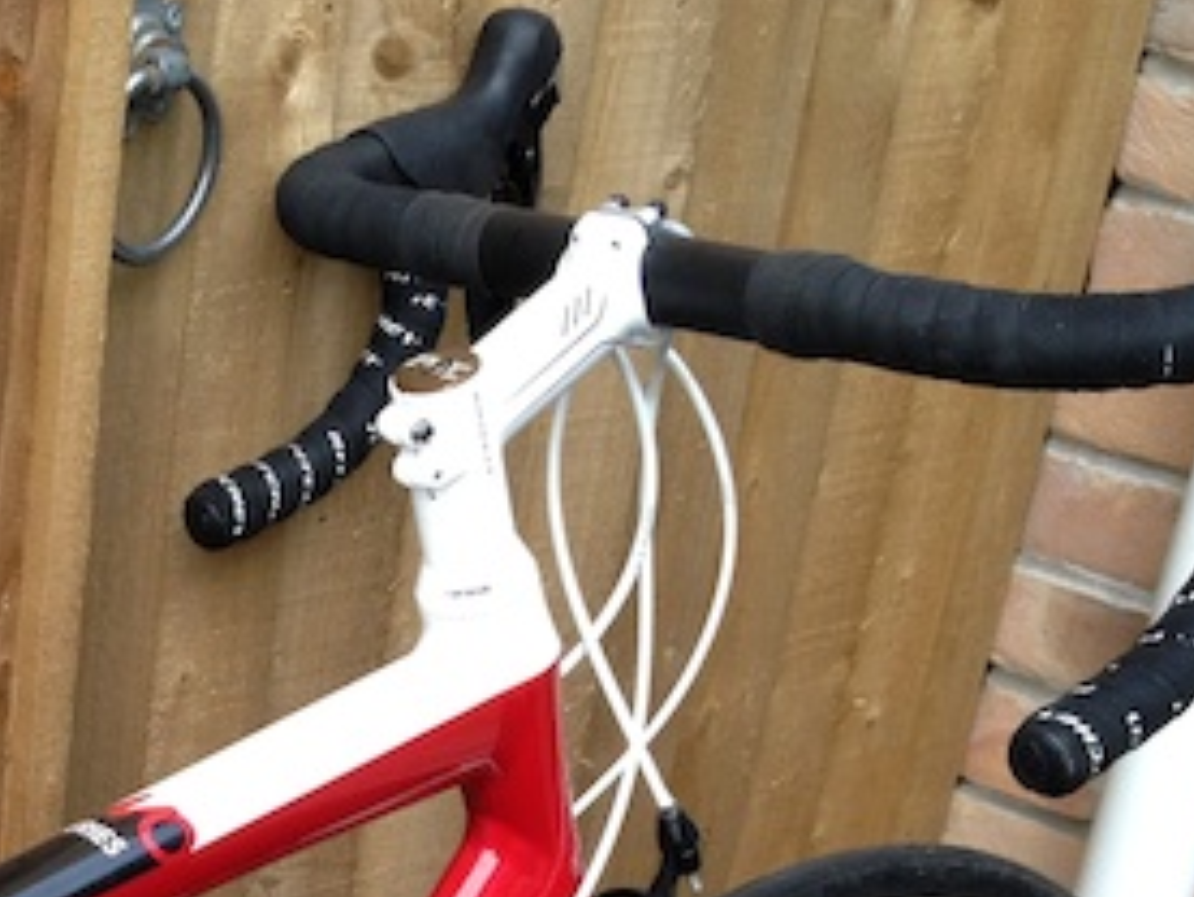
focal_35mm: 101
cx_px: -69
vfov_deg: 13.9
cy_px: 1264
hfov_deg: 18.8
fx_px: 3485
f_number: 2.4
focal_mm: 4.28
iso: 80
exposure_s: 1/60
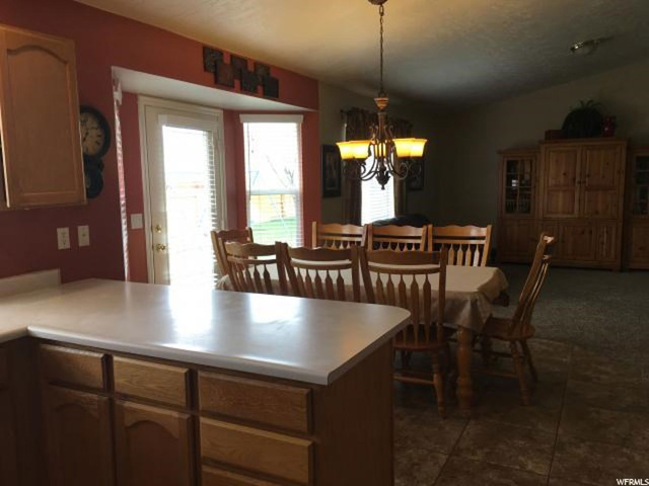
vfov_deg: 48.2
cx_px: 324
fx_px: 544
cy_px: 243
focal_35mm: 29
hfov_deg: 61.7
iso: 32
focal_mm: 4.15
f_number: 2.2
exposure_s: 1/60
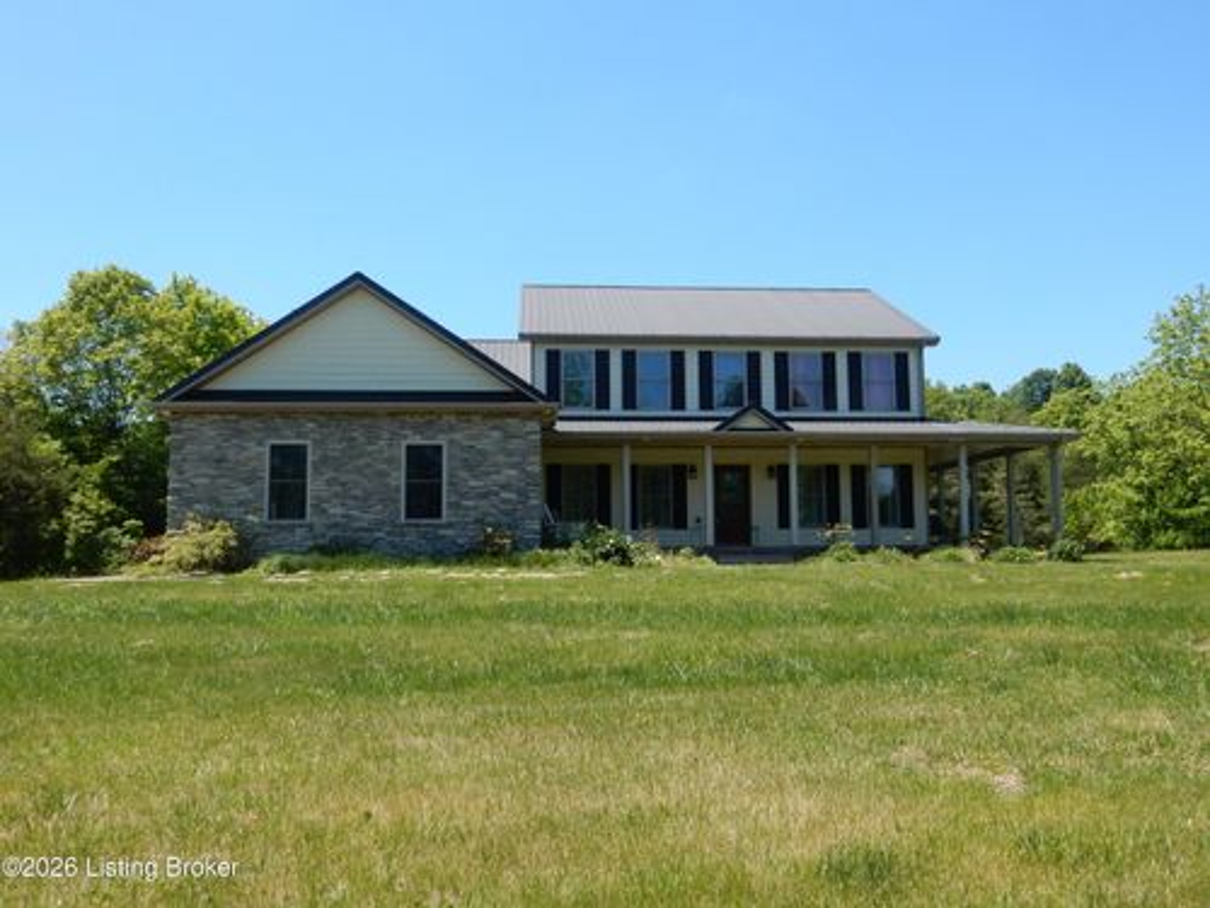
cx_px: 605
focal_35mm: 30
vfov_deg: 46.8
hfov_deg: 60.0
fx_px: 1049
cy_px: 454
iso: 125
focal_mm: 5.4
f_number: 4
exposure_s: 1/800
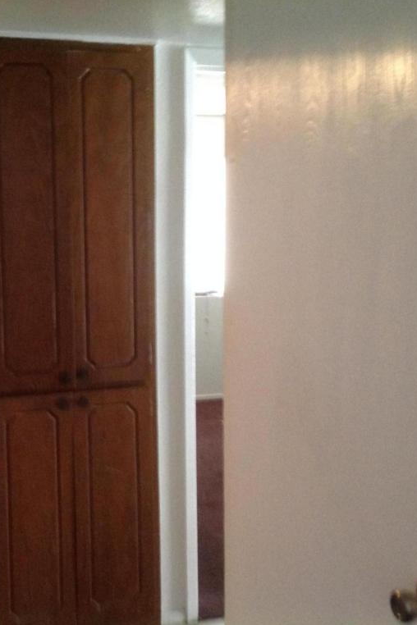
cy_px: 312
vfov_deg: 40.3
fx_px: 851
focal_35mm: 49
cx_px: 48
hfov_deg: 26.7
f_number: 2.4
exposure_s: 1/15
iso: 400
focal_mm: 4.28
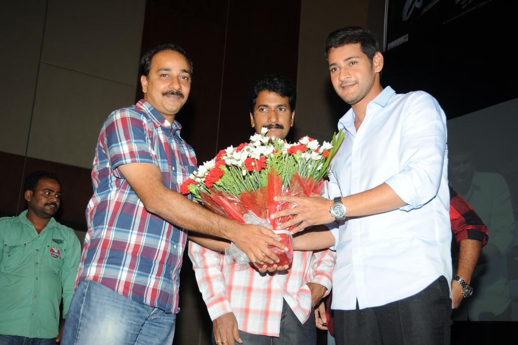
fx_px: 719
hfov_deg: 39.6
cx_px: 259
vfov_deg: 27.0
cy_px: 172
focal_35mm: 50
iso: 320
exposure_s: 1/125
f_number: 6.3
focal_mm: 50
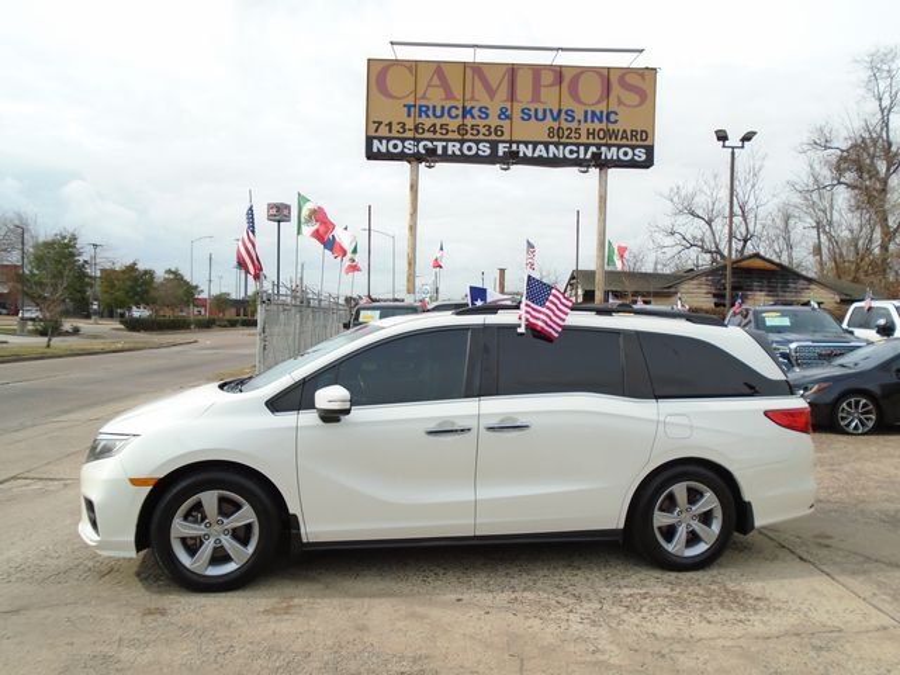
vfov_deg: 53.1
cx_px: 450
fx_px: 676
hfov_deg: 67.3
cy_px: 338
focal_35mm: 26
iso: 100
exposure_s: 1/1250
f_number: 8
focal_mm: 4.6
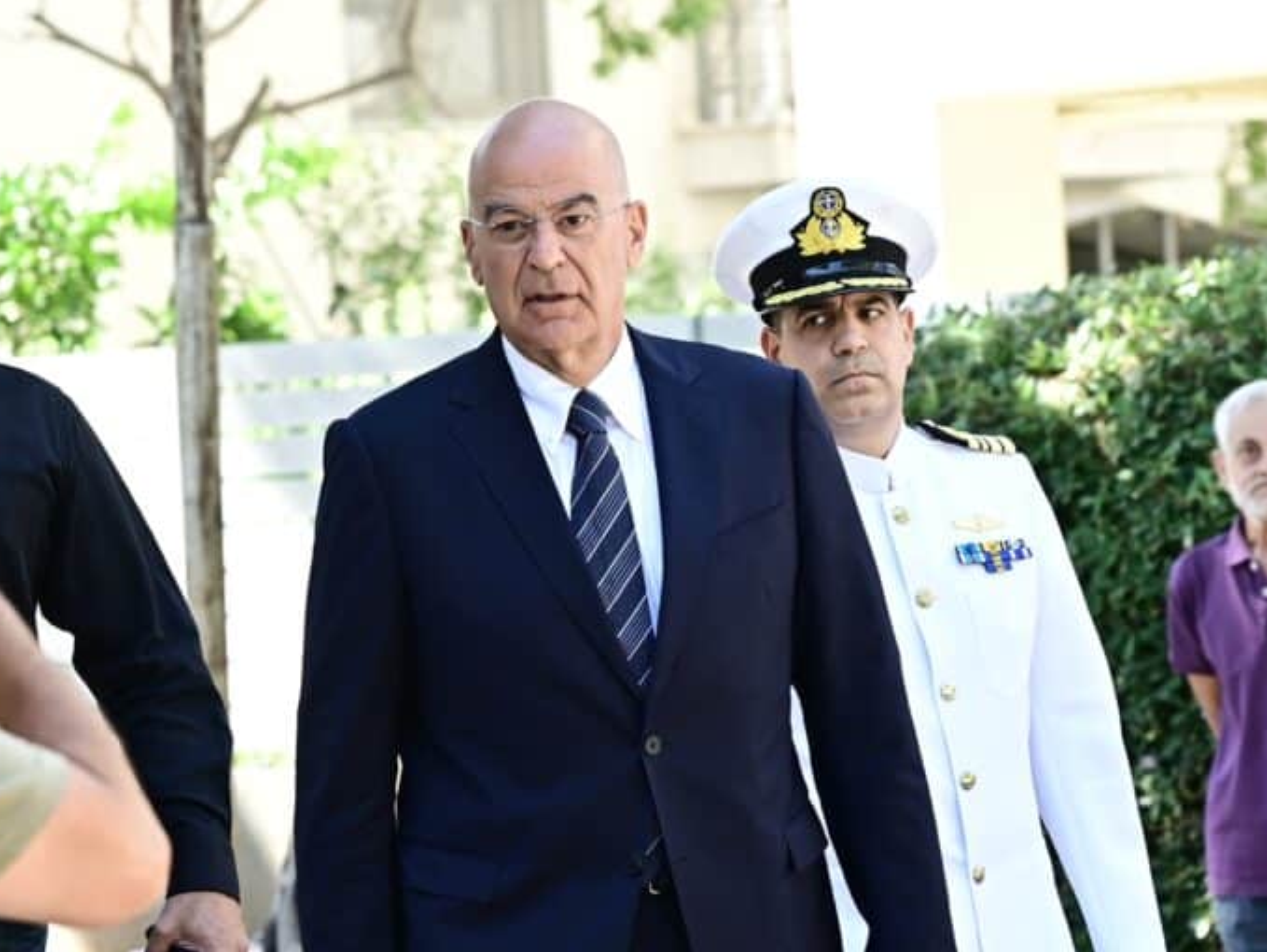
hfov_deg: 19.6
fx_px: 3662
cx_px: 627
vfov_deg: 14.8
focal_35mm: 100
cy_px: 476
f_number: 4
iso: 200
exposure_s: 1/200
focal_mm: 92
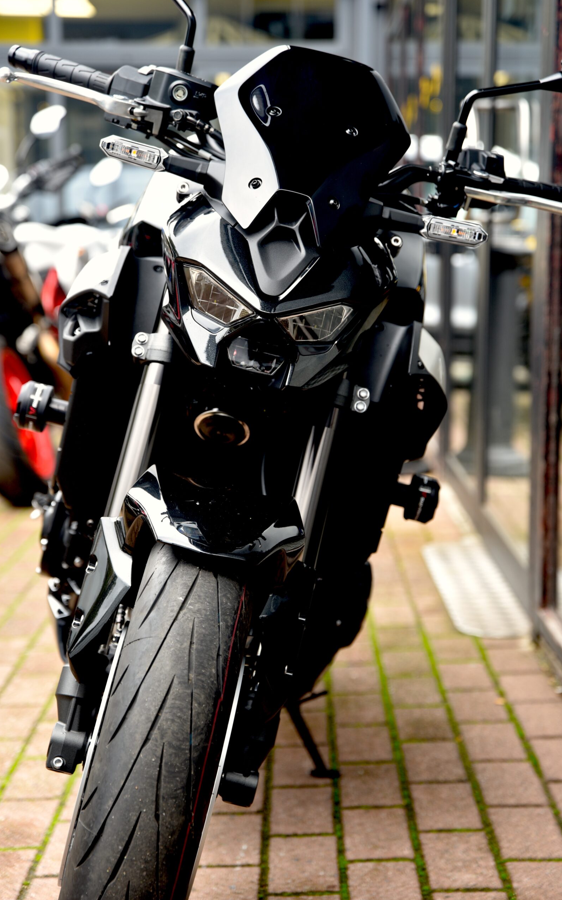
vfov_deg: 28.6
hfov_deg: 18.1
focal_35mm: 72
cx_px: 284
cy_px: 452
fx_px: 1765
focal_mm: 70
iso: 200
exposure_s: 1/60
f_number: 3.5
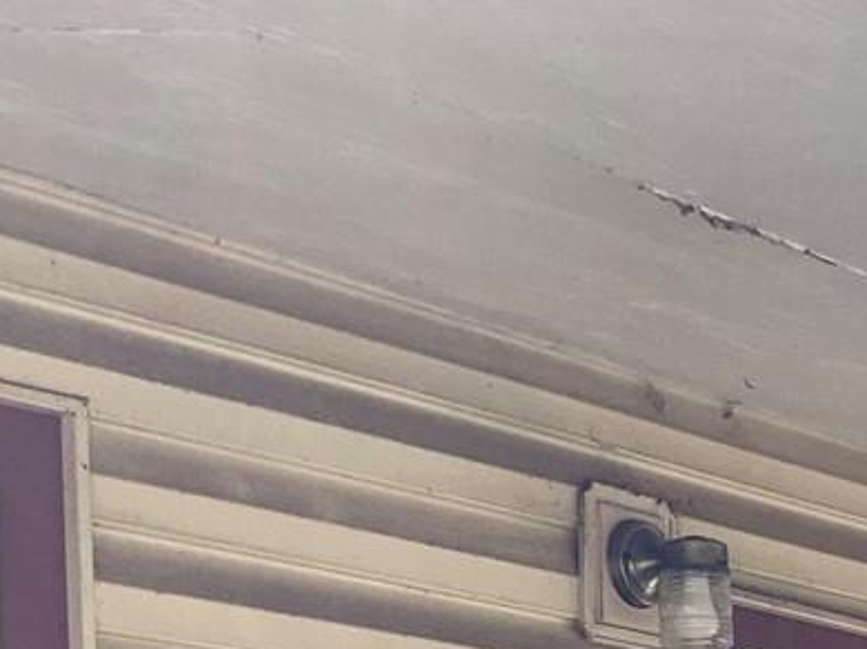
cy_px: 1209
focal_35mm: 119
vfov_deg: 11.4
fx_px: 2979
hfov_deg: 15.9
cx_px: 1047
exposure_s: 1/370
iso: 16
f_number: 1.8
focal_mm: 3
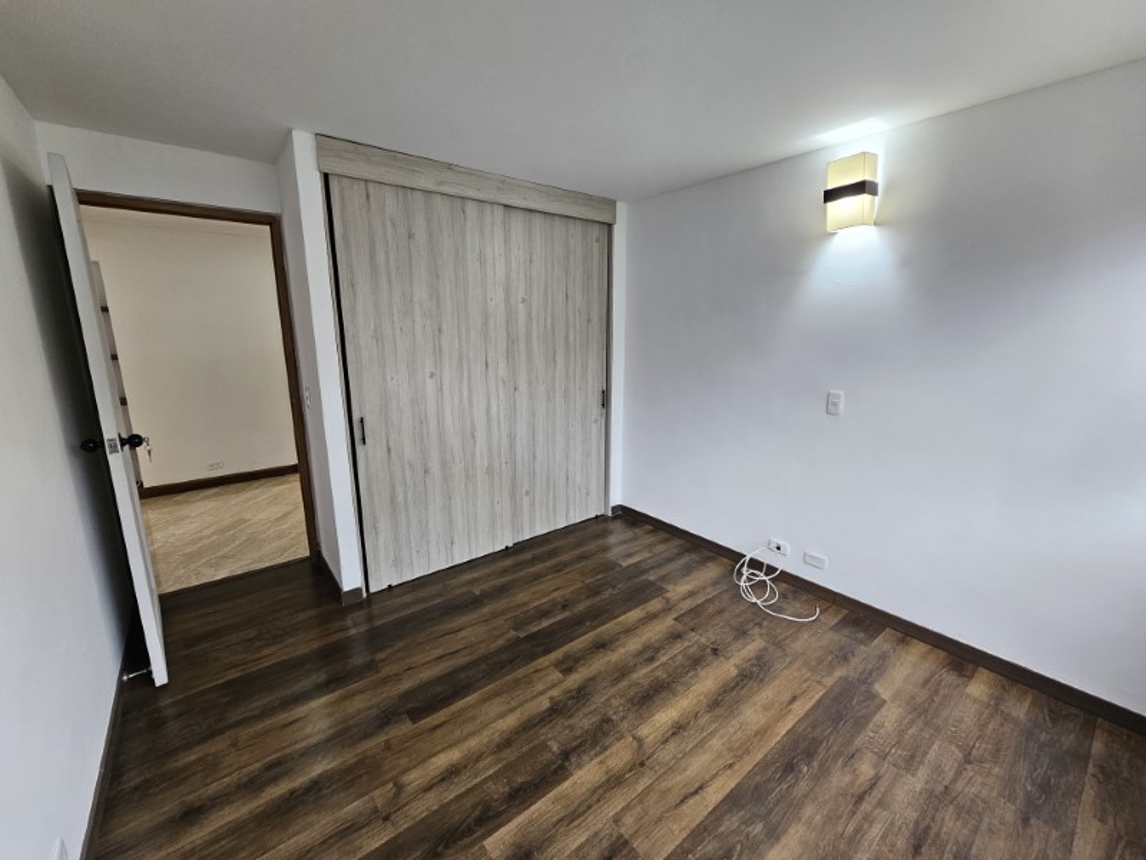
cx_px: 573
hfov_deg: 106.2
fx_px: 430
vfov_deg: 89.9
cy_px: 430
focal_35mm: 13
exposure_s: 1/77.4
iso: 125
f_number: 2.2
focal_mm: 2.2
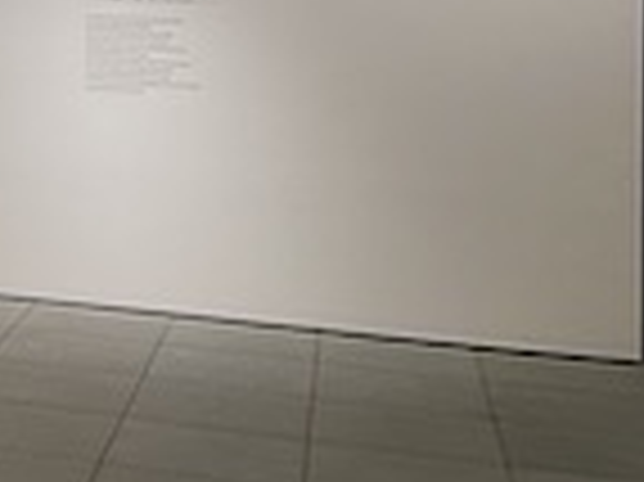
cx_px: -356
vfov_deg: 15.6
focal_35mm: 91
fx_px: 1692
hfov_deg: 18.7
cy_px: -92
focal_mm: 4.25
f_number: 1.8
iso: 125
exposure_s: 1/76
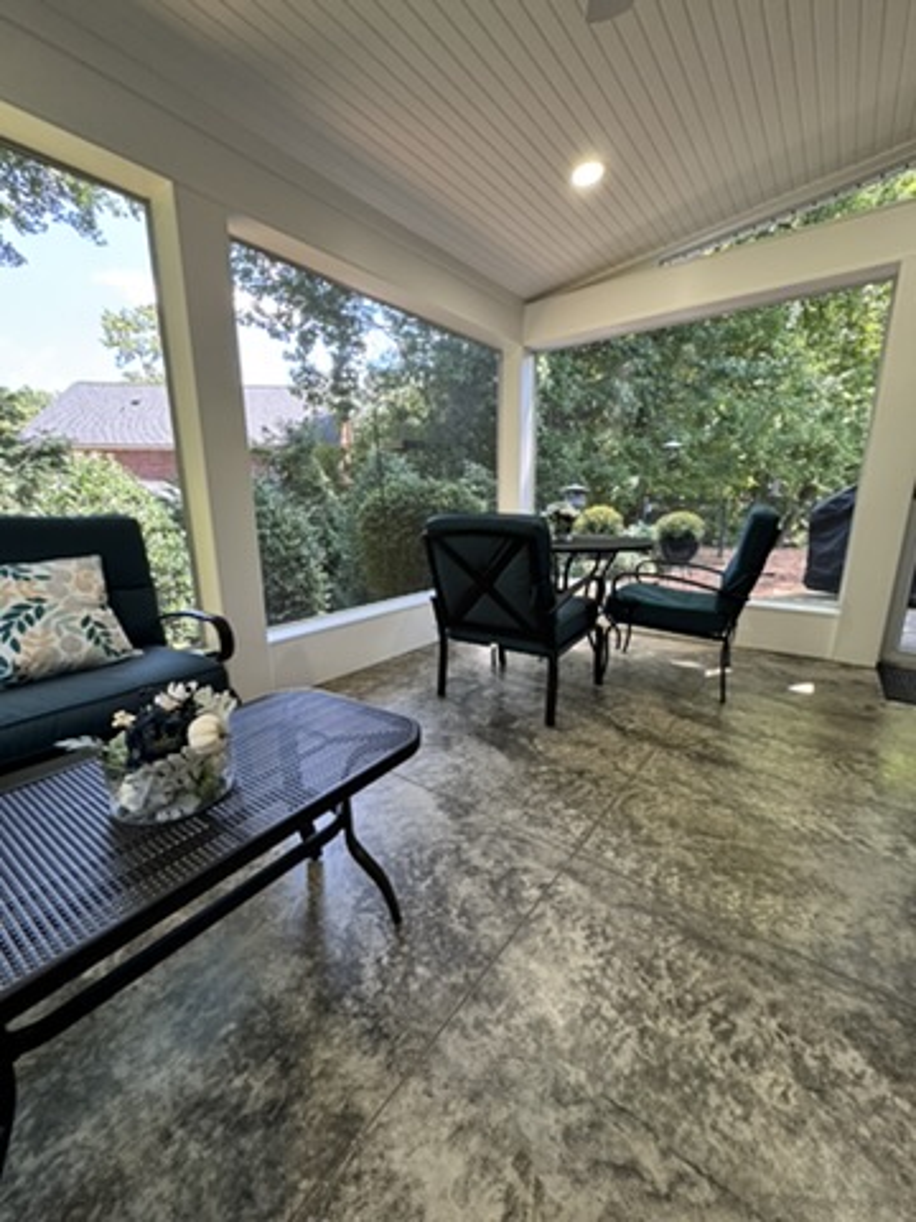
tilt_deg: -13.8
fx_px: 494
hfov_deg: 85.7
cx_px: 458
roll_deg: +0.5
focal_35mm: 14
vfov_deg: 102.1
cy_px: 611
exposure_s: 1/60
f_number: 2.2
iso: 160
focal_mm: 2.22
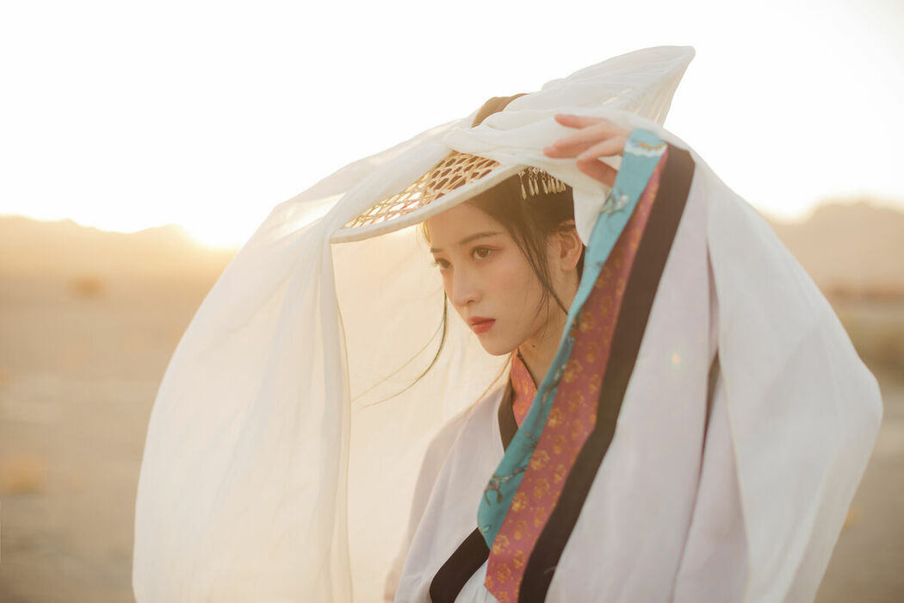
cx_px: 452
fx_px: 1230
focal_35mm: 49
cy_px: 302
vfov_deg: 27.5
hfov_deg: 40.3
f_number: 2
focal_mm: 50
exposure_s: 1/400
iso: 200
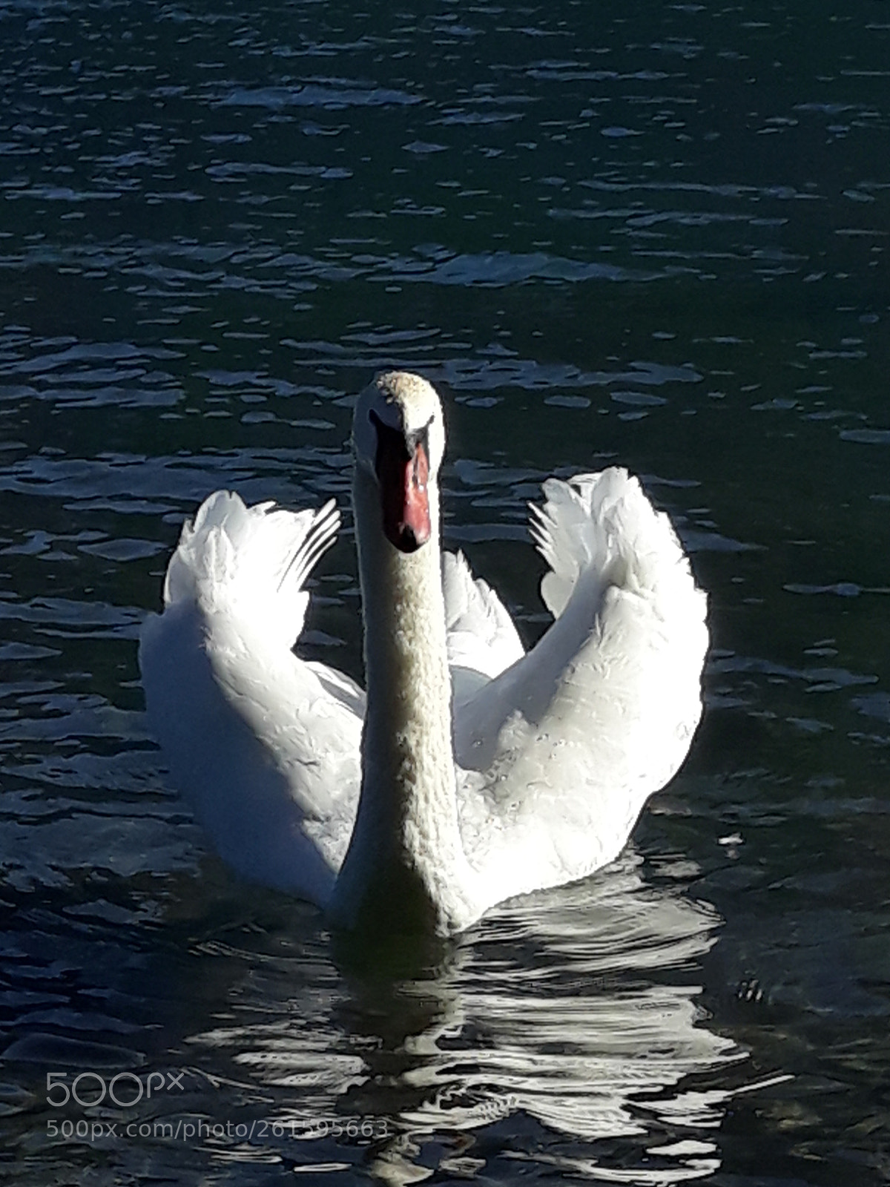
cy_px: 594
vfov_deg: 65.3
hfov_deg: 51.4
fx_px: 926
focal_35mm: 27
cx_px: 445
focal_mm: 3.71
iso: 40
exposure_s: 1/2320
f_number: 1.7
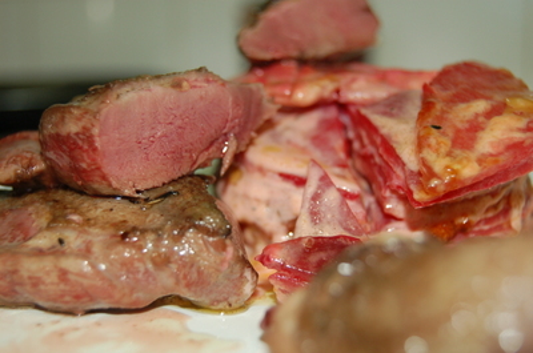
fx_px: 887
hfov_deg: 33.5
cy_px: 176
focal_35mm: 60
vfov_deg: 22.5
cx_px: 266
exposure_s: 1/60
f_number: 5
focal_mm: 40
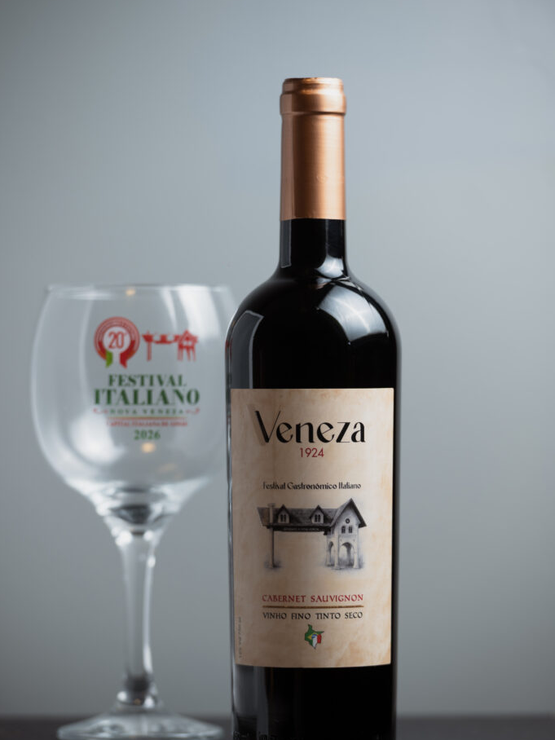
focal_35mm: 217
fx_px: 4639
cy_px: 405
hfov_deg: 6.8
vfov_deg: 9.1
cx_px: 277
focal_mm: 200
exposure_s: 1/60
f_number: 4
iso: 125
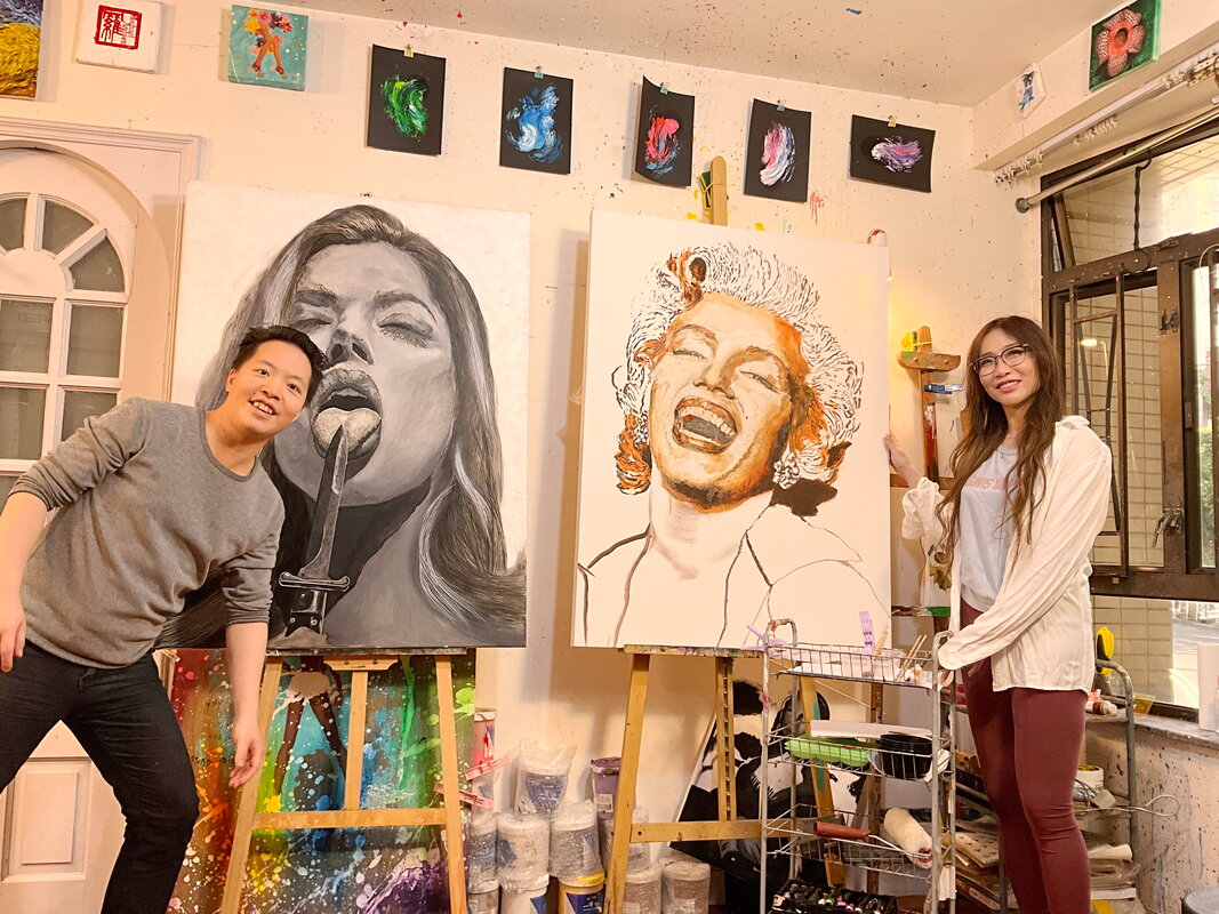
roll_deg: -1.5
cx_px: 610
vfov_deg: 48.2
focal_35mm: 29
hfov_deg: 61.7
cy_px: 457
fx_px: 1021
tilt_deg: +5.6
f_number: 1.8
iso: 40
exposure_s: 1/100
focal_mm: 3
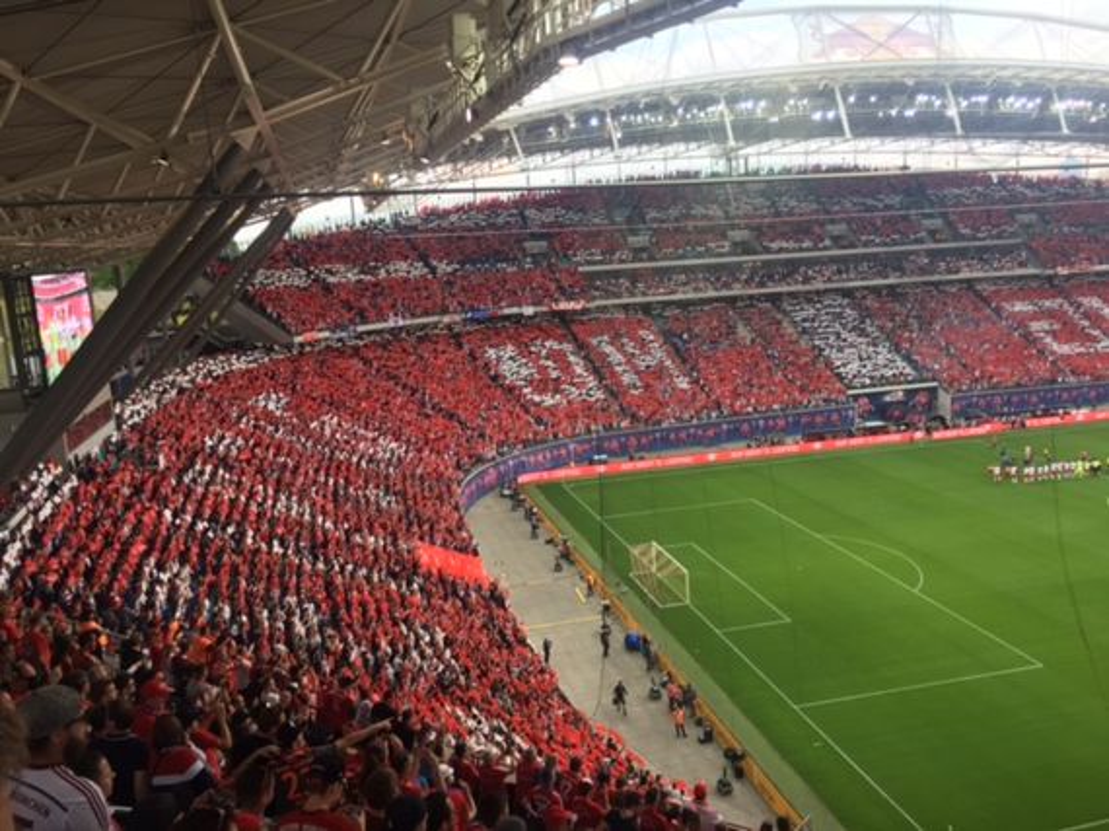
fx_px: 929
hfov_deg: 61.7
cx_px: 554
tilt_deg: -10.2
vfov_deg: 48.2
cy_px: 416
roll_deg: +2.7
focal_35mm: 29
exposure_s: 1/100
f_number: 2.2
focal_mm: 4.15
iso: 25
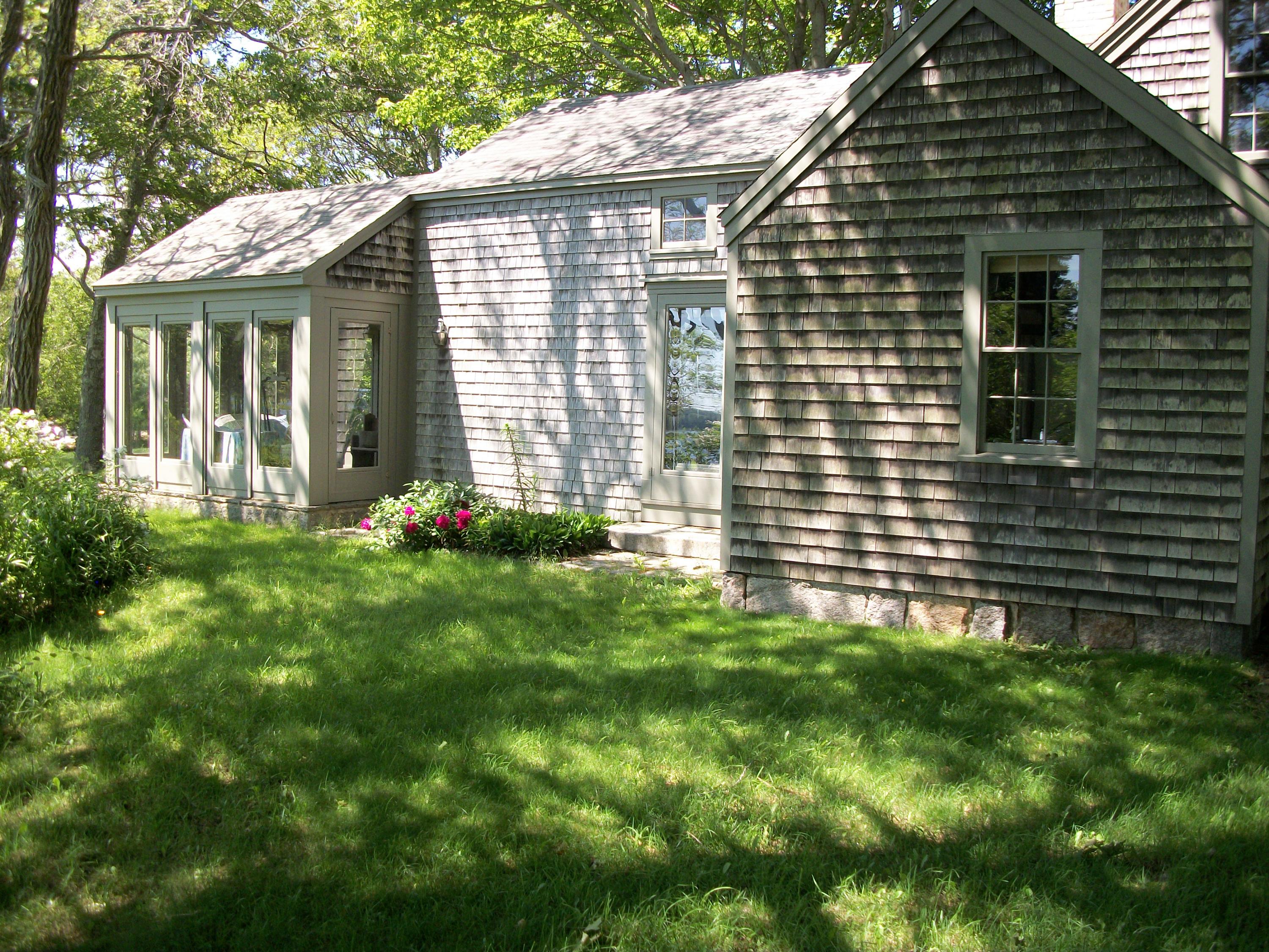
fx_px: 1173
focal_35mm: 32
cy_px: 476
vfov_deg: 44.2
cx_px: 634
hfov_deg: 56.8
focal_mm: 5.7
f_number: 2.9
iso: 80
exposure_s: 1/250
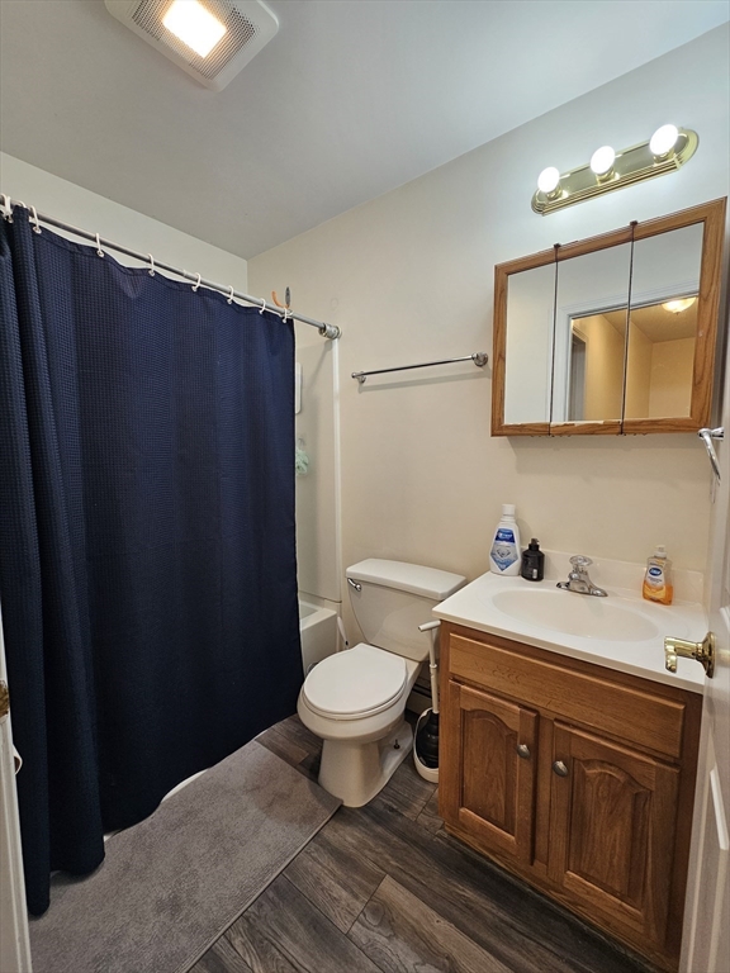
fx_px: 366
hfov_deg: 89.9
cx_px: 365
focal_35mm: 13
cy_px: 486
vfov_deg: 106.2
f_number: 2.2
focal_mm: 2.2
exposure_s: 1/60
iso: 64
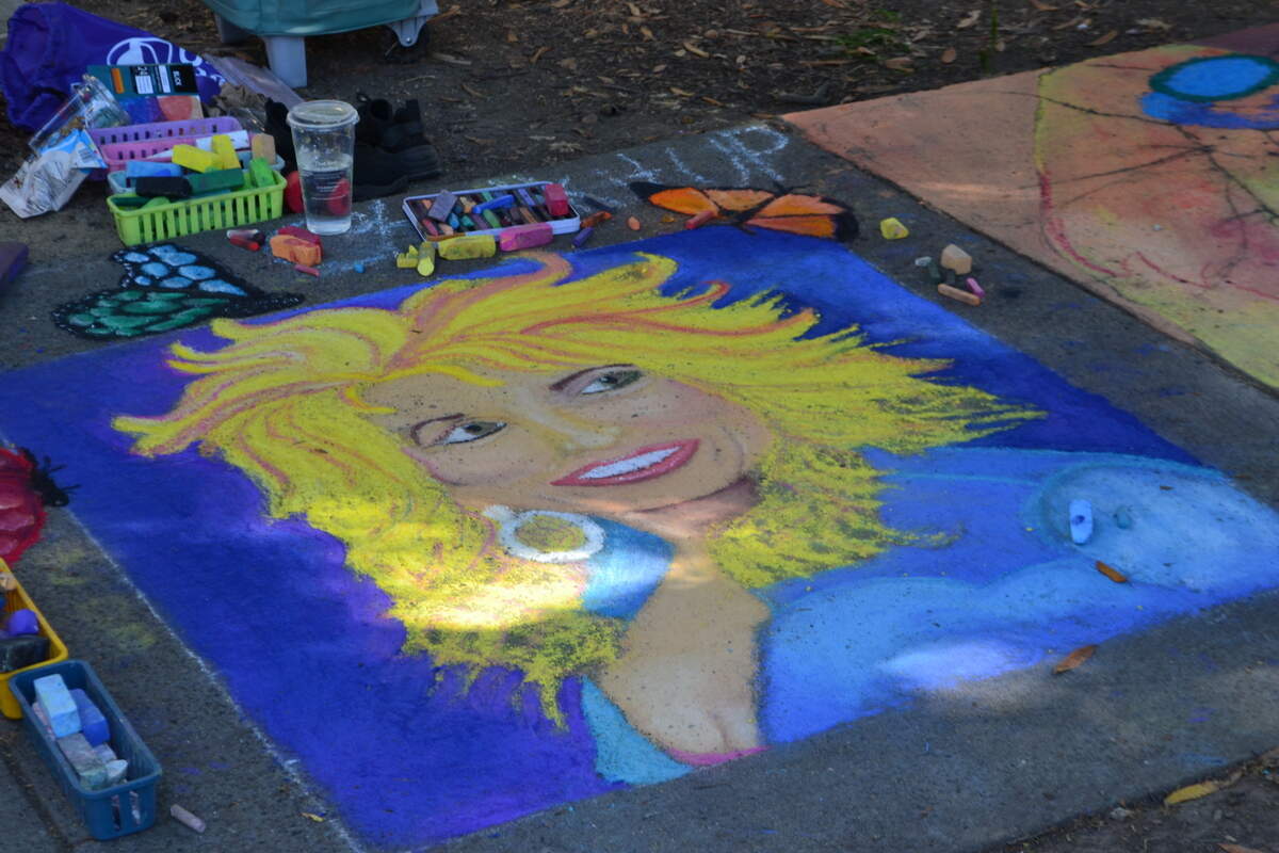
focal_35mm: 75
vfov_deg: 18.2
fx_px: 2664
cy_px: 426
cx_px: 640
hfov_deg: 27.0
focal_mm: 50
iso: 400
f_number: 8
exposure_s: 1/80
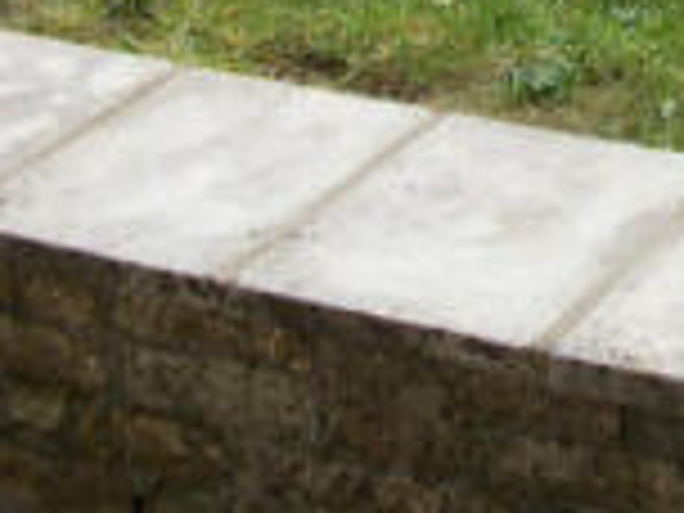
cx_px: 1010
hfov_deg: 15.4
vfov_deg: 11.6
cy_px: -376
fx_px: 2351
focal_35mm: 119
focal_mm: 5.7
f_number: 8.8
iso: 80
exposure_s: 1/123
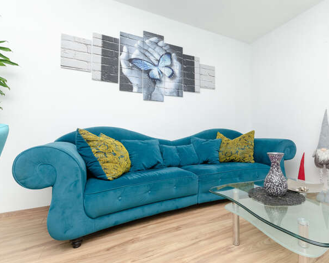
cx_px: 200
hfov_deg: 85.1
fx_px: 175
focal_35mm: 18
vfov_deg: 73.8
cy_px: 131
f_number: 8
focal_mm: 10
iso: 400
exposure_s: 1/200
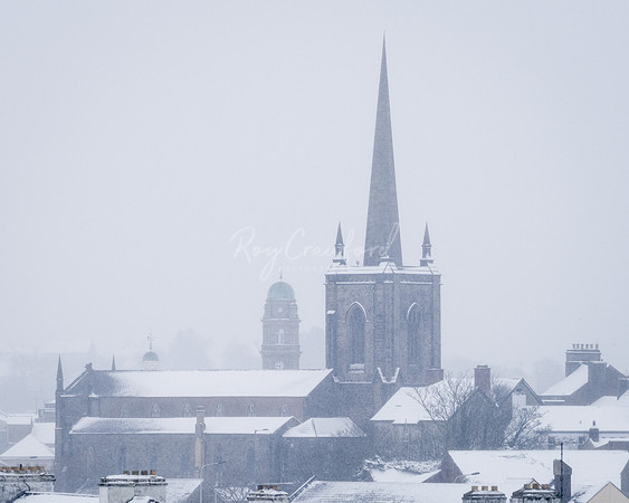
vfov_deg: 4.5
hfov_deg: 5.6
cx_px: 271
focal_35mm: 345
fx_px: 6421
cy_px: 252
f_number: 5
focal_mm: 200
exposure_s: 1/500
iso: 1000
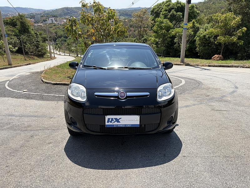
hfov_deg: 67.3
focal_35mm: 26
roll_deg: +0.5
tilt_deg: -22.6
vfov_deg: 53.1
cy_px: 94
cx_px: 125
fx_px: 188
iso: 50
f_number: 1.6
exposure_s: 1/2865
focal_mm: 5.96
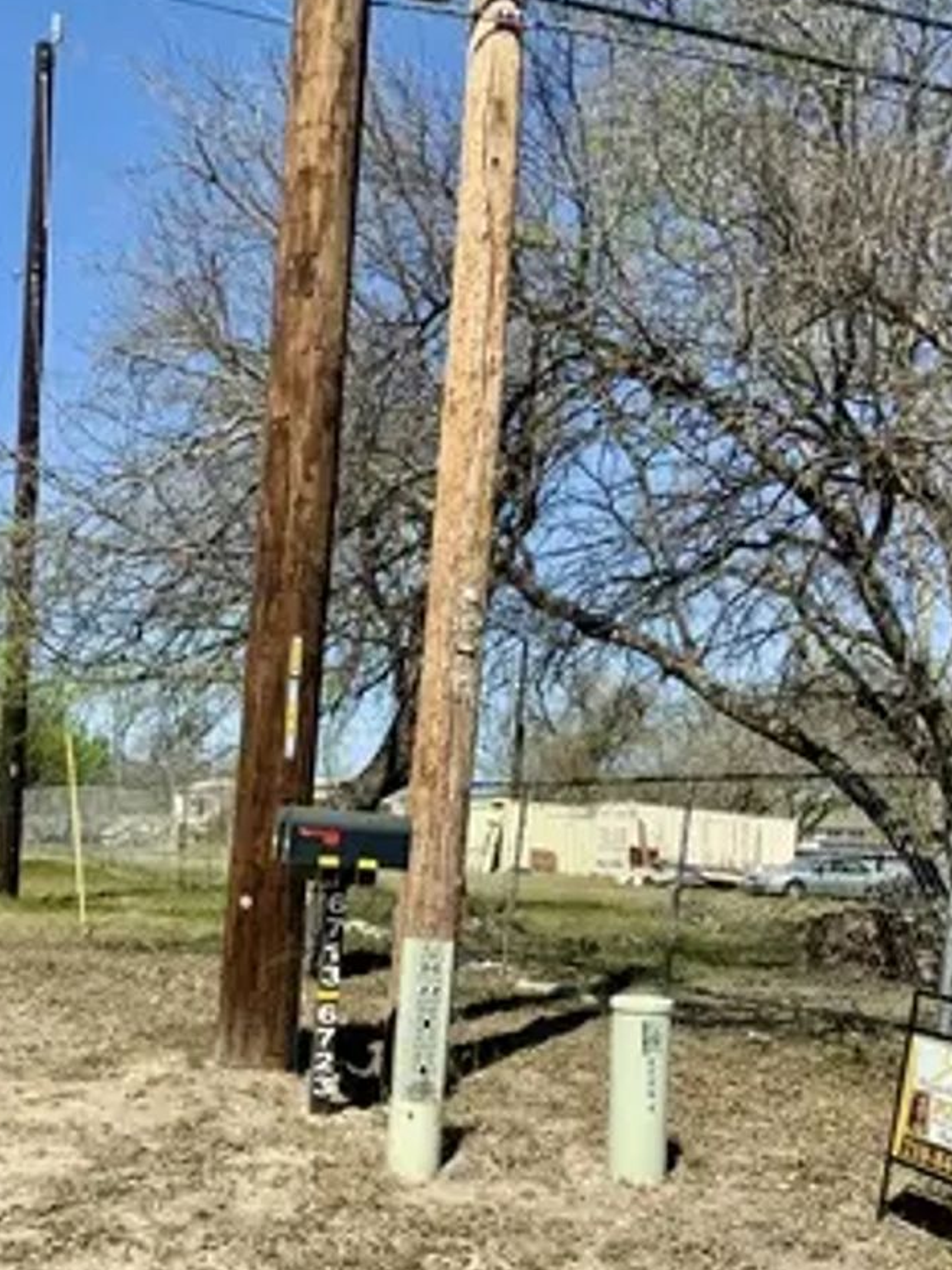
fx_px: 1650
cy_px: 875
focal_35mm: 45
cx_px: 400
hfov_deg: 32.1
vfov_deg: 41.4
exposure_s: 1/2427
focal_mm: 3
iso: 16
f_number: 1.8
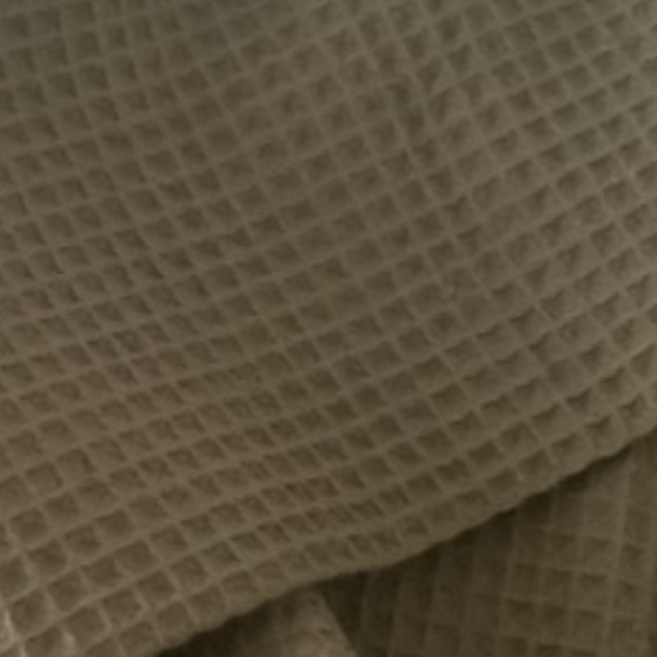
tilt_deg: -71.3
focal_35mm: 47
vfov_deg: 33.5
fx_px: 1009
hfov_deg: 36.0
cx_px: 305
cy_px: 632
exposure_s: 1/60
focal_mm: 4.25
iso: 160
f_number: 1.8
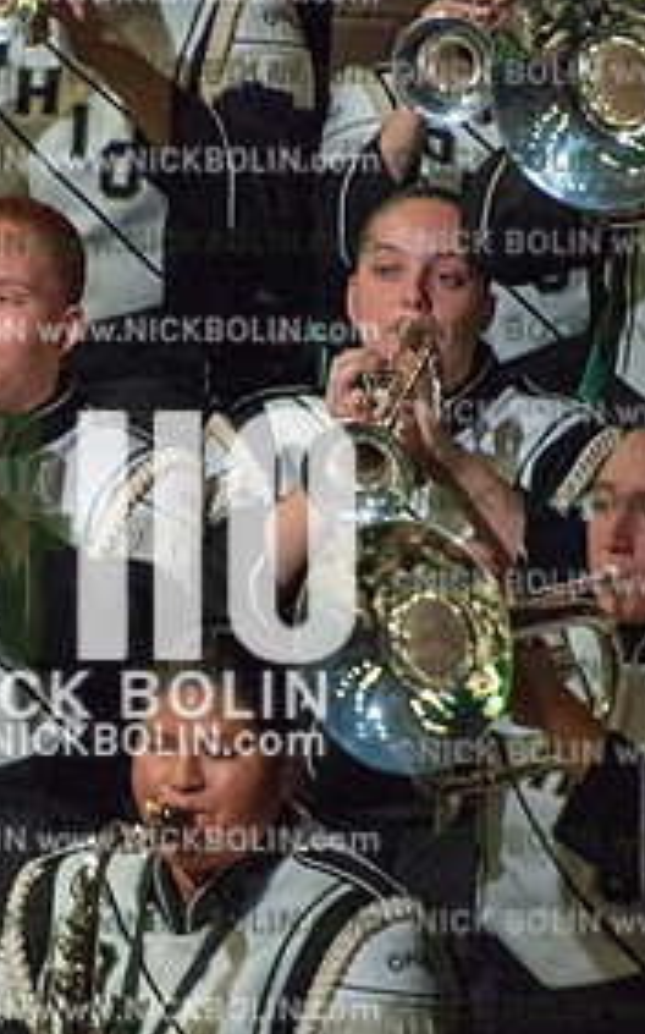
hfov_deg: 1.6
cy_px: 583
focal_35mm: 837
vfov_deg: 2.5
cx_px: 95
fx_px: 23565
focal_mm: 400
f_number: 5.6
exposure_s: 1/320
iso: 8000
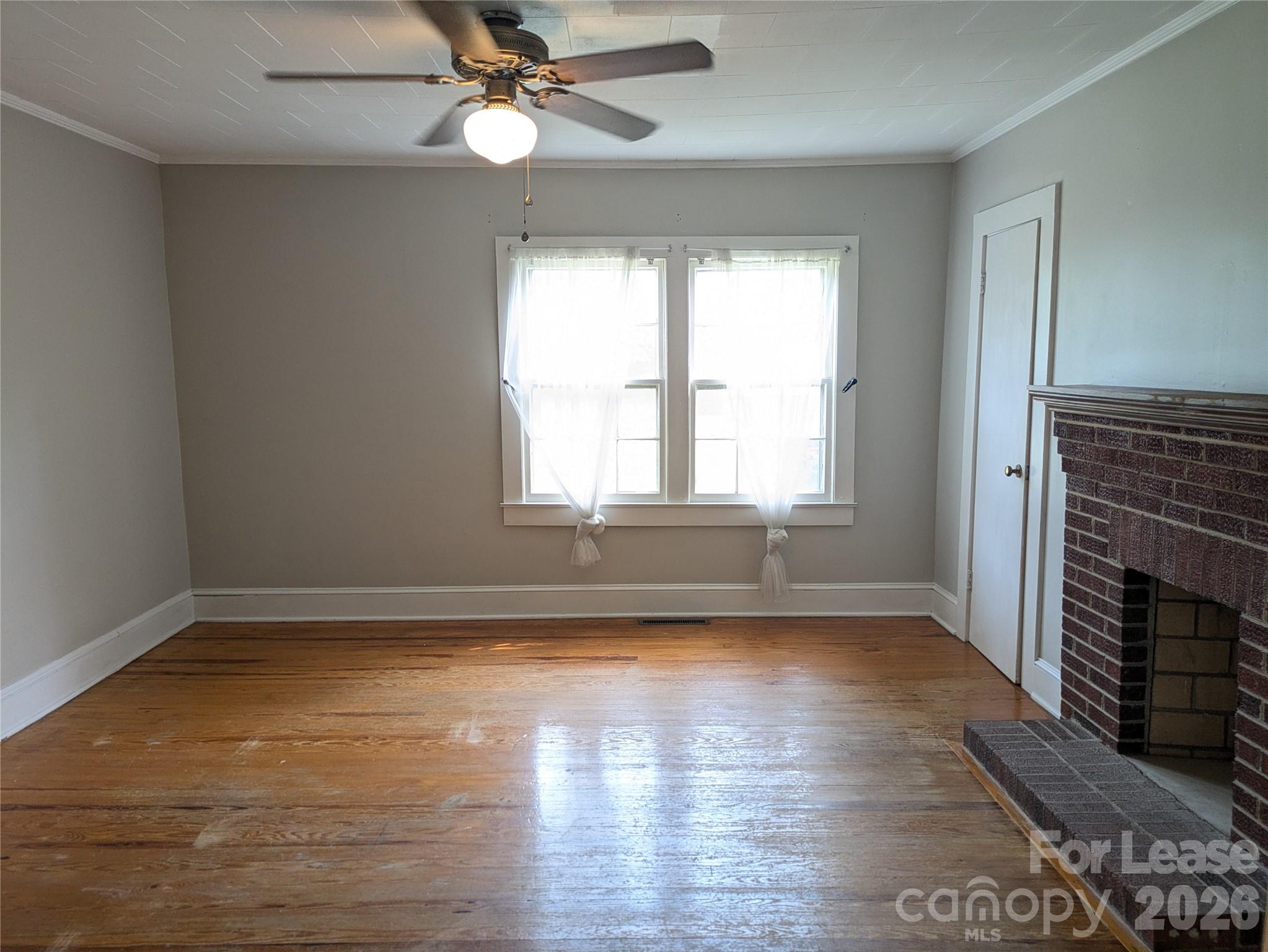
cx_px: 634
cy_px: 476
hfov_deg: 69.4
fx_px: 916
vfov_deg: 54.9
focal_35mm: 25
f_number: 1.89
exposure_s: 1/60
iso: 144
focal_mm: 5.43
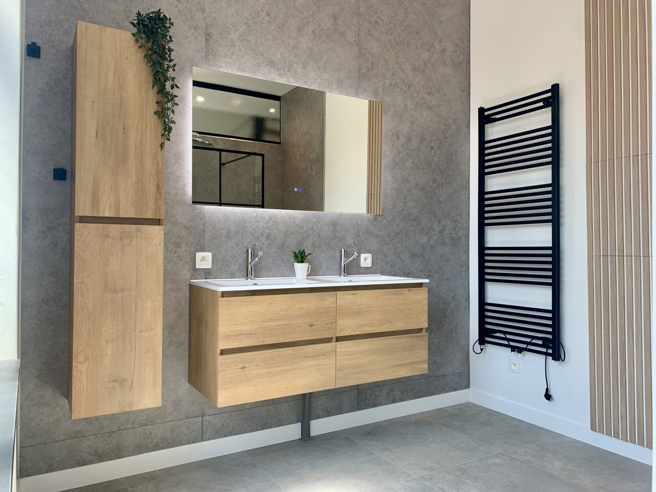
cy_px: 246
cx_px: 328
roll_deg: -0.3
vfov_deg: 53.1
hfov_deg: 67.3
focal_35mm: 26
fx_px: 493
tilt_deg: +0.0
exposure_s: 1/122
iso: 25
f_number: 1.8
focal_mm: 4.25
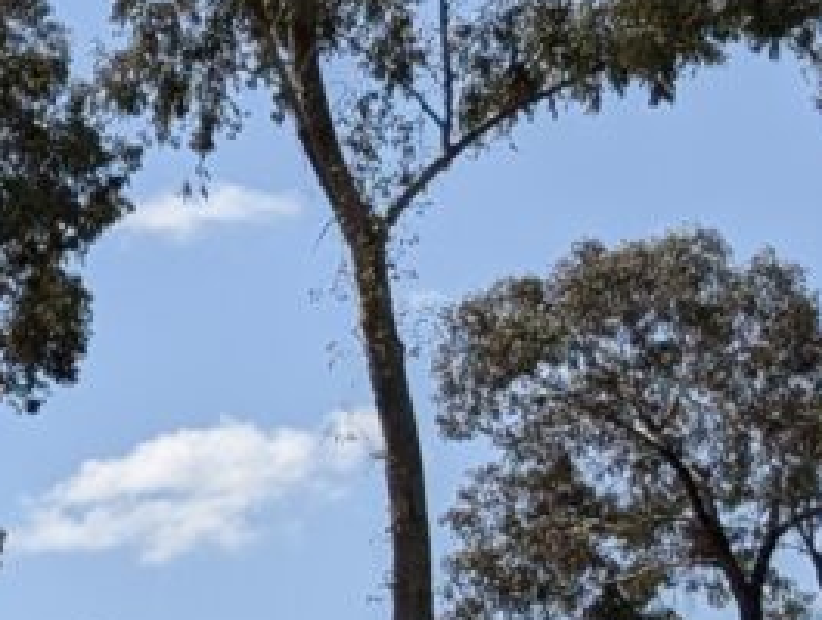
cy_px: 1273
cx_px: -1901
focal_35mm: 163
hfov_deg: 9.0
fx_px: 3879
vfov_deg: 8.6
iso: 21
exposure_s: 1/13158
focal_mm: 6.9
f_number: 1.68
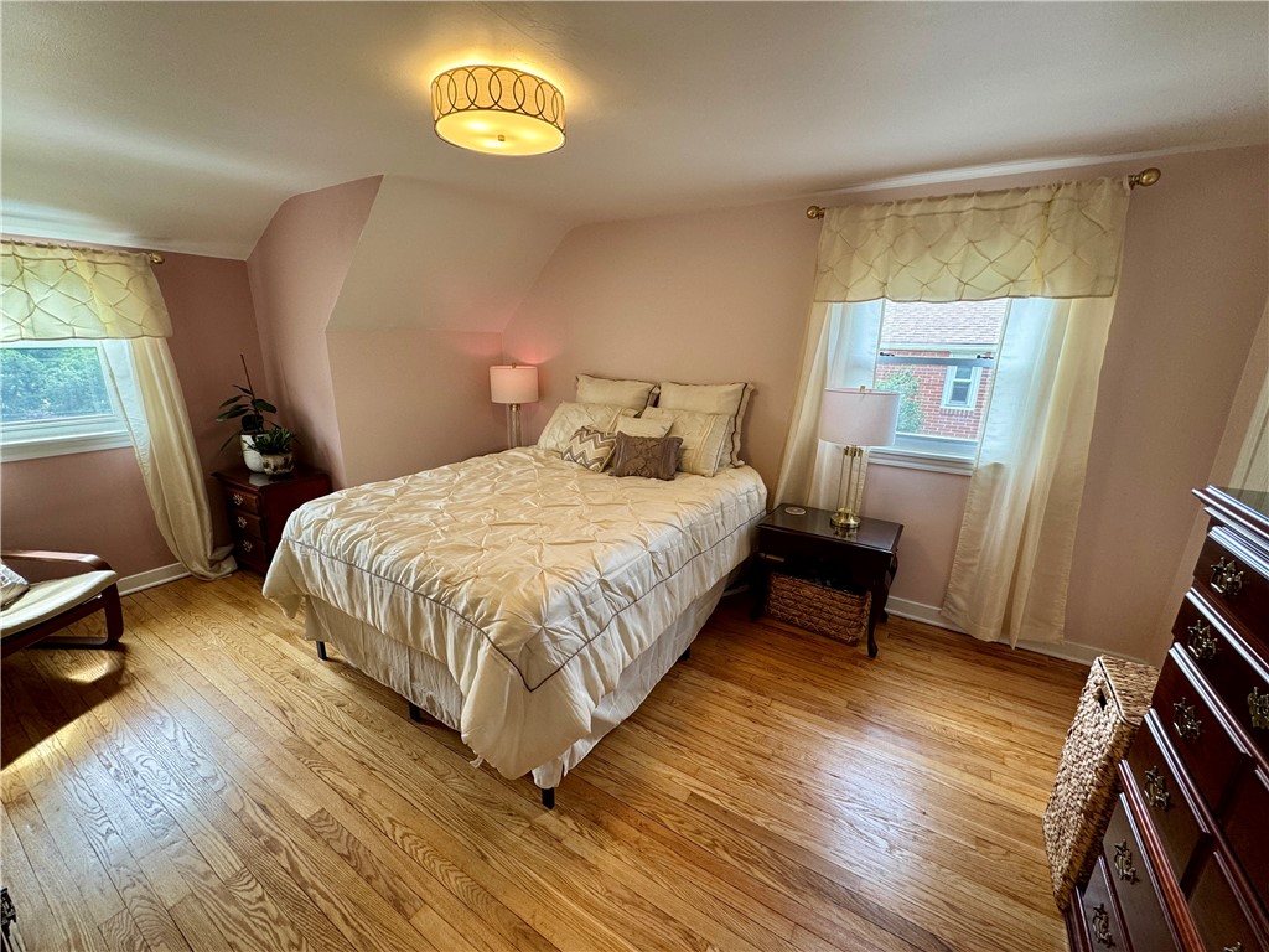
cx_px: 634
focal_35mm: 14
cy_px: 476
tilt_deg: -16.1
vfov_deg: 85.7
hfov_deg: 102.1
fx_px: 513
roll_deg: -0.9
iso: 125
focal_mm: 2.22
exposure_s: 1/99
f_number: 2.2
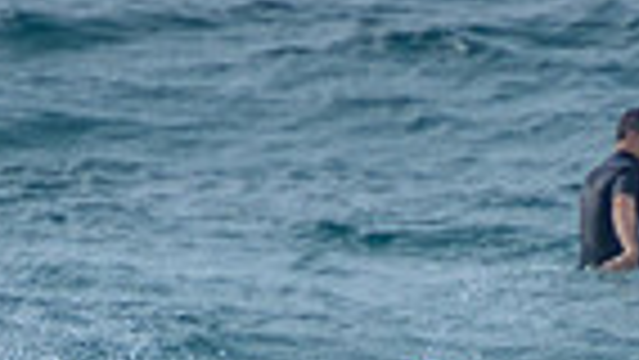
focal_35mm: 2361
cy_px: 523
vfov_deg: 0.5
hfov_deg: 0.9
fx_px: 40019
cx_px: 781
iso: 500
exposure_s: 1/2000
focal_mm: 400
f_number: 7.1
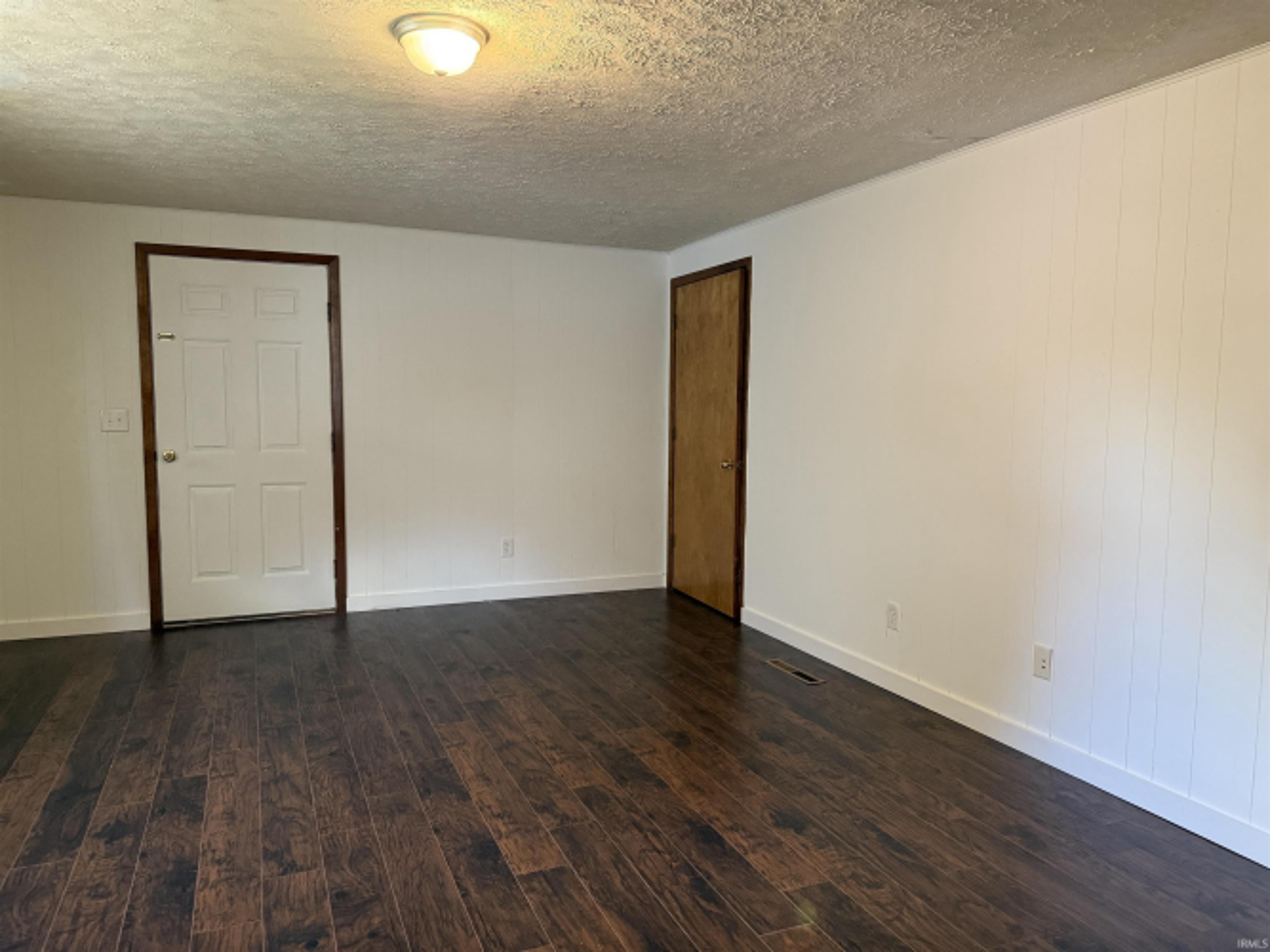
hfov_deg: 71.6
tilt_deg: -4.9
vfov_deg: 56.8
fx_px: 880
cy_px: 476
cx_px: 635
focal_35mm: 24
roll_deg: -0.6
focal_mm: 6.76
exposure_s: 1/60
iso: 500
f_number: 1.78
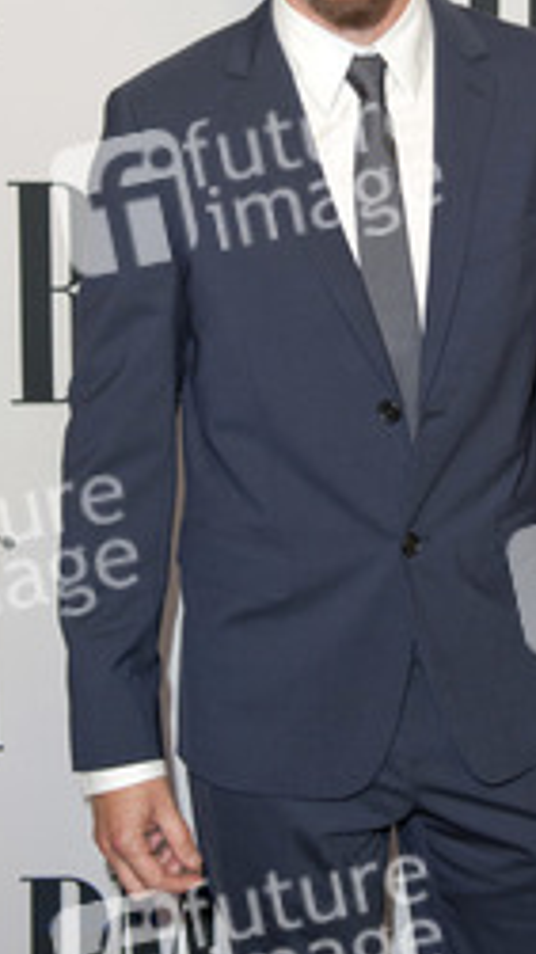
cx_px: 359
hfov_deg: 20.0
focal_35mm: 60
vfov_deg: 34.8
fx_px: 1518
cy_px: 376
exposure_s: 1/400
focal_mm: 36
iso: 500
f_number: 4
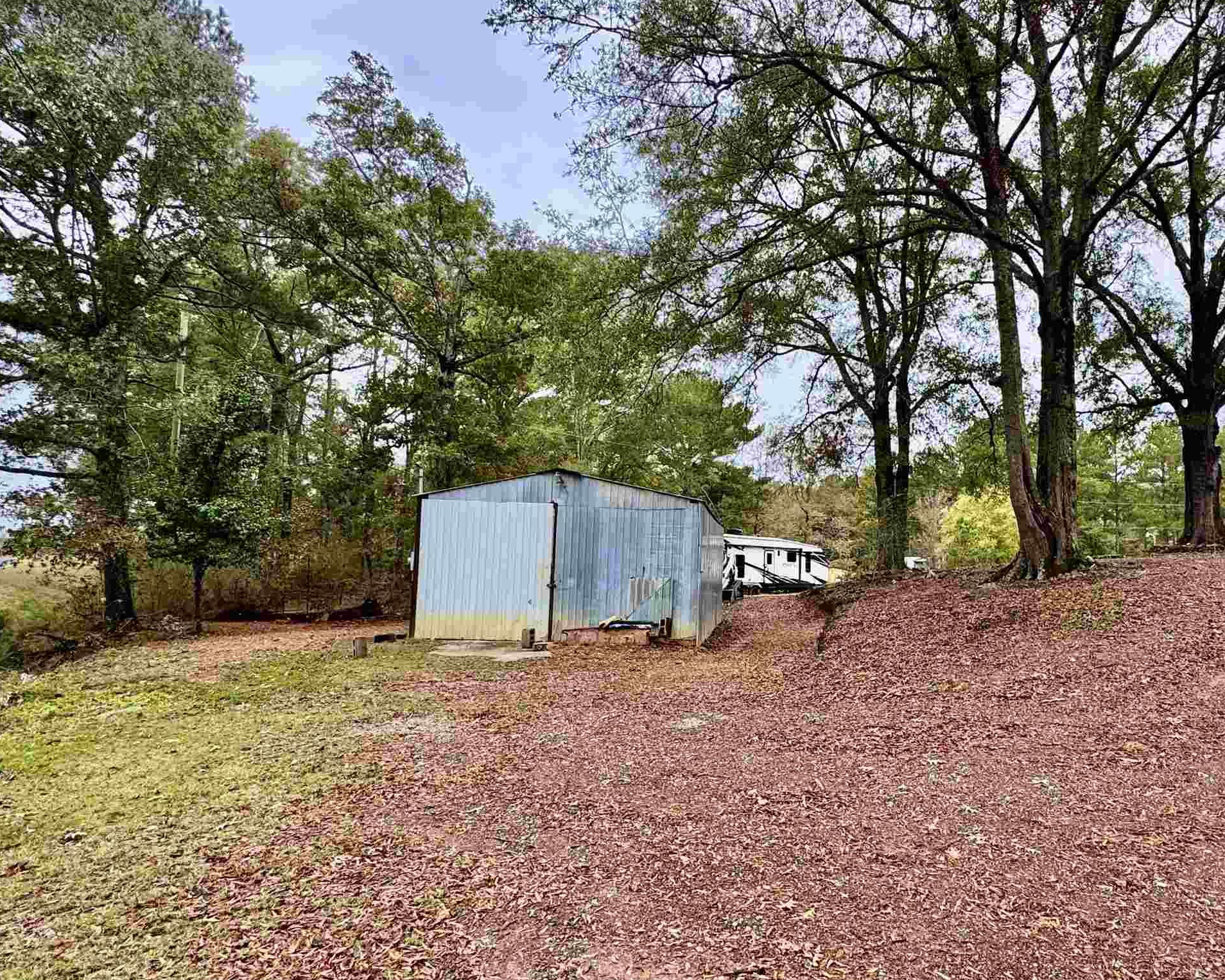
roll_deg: -1.7
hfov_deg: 73.8
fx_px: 798
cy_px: 507
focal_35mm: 22
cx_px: 763
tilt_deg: +5.6
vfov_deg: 63.1
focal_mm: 2.22
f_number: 2.2
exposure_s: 1/209
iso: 40
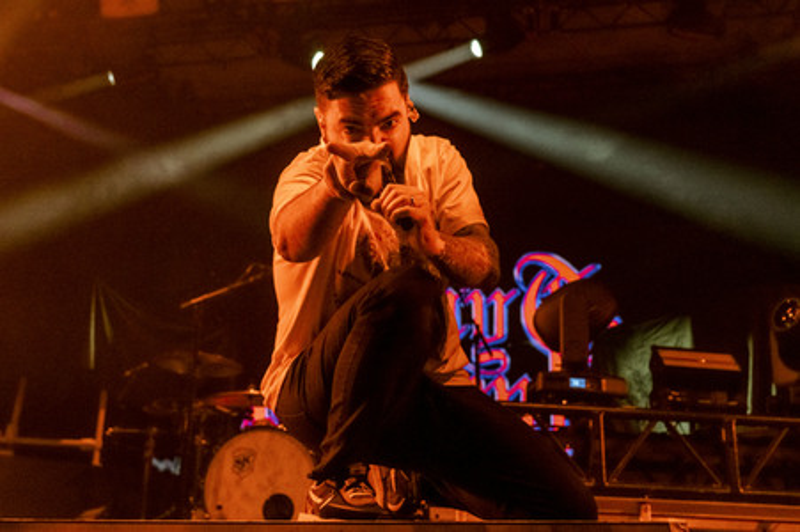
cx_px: 400
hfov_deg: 48.5
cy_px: 266
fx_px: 888
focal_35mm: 40
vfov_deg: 33.4
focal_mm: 40
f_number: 5
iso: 2500
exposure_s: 1/500
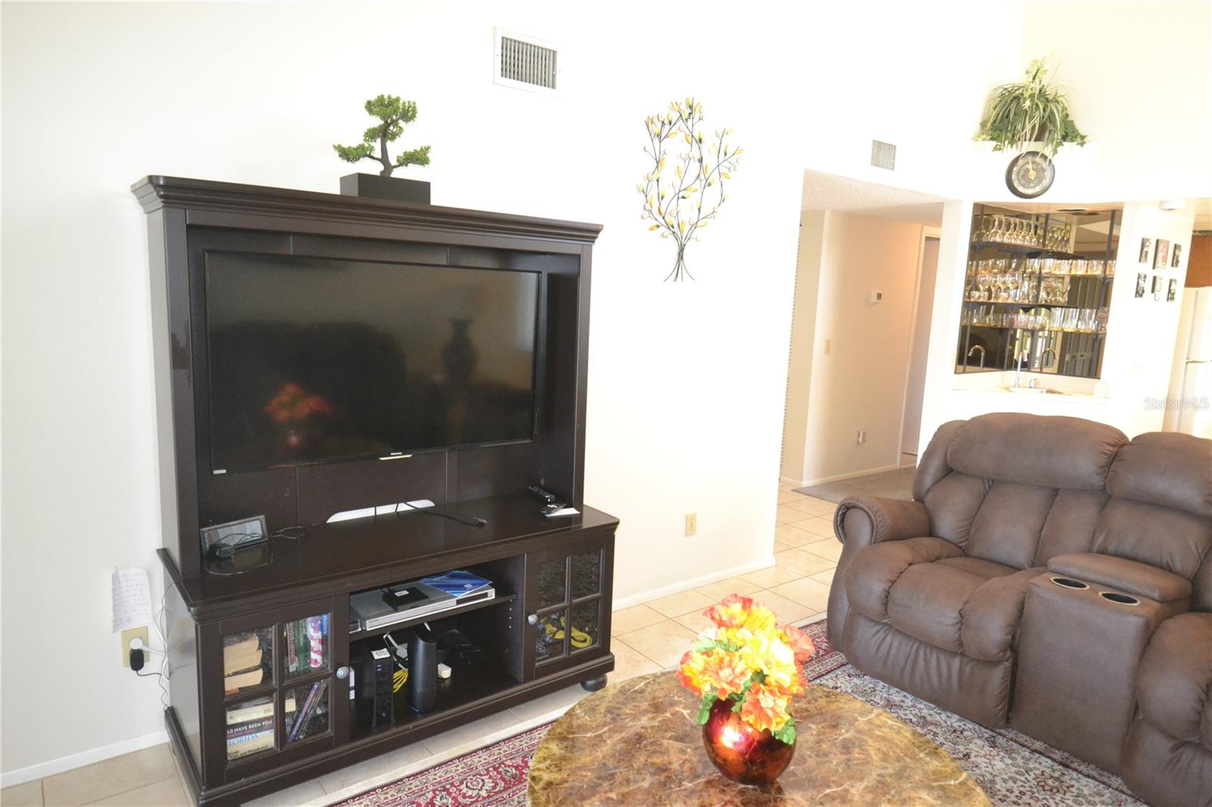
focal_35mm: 21
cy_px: 404
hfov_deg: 81.2
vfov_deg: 59.5
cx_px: 606
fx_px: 707
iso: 2200
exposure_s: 1/60
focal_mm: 14
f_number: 4
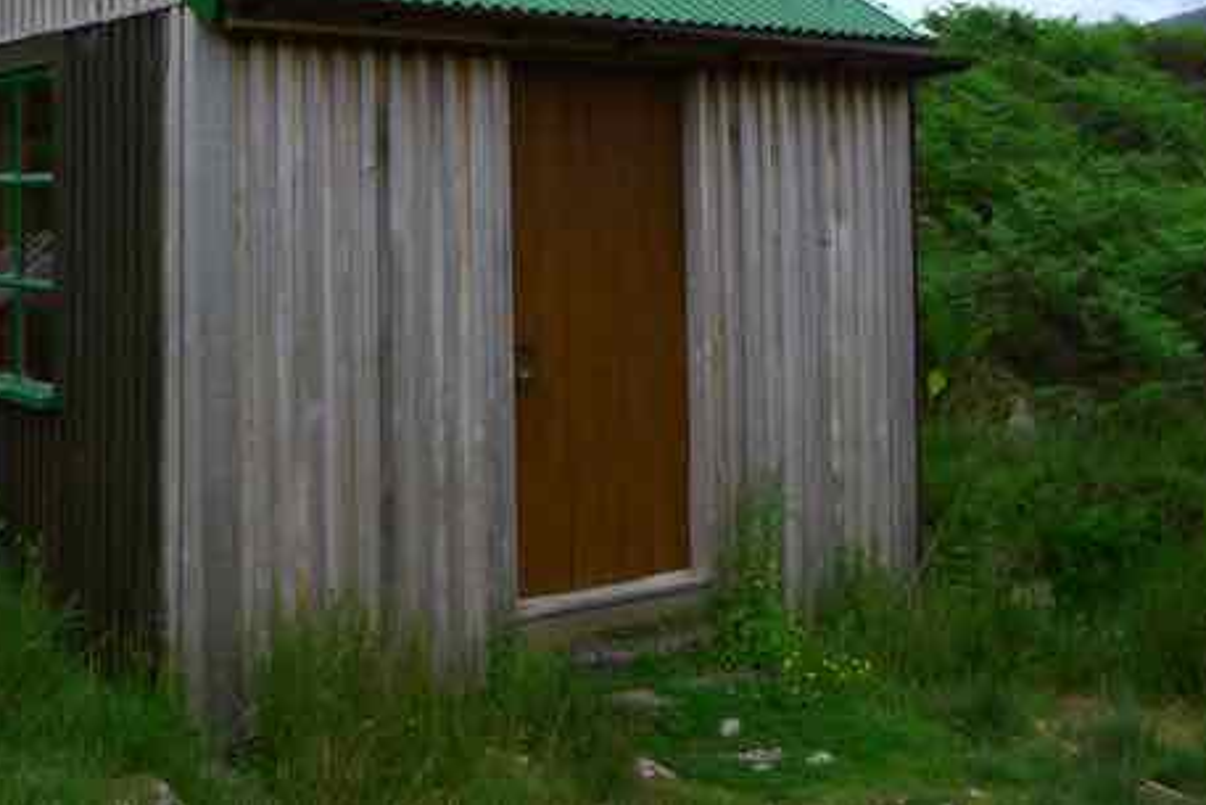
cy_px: 244
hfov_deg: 39.8
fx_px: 1642
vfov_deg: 27.3
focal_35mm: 49
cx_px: 401
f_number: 8
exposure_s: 1/60
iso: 100
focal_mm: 7.5
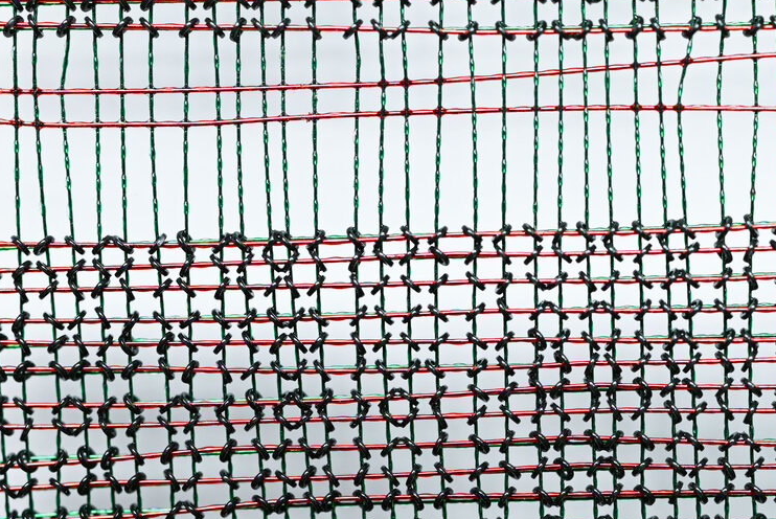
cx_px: 383
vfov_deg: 19.8
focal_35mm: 69
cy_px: 244
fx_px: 1488
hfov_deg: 29.2
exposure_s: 1/80
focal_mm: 50
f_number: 8
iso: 100
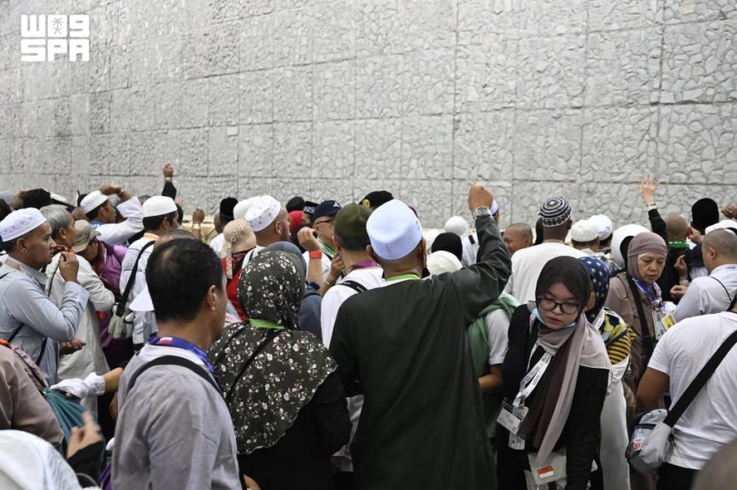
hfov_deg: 53.2
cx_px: 368
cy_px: 245
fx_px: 736
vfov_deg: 36.8
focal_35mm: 36
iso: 1250
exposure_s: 1/160
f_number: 2.8
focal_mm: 24
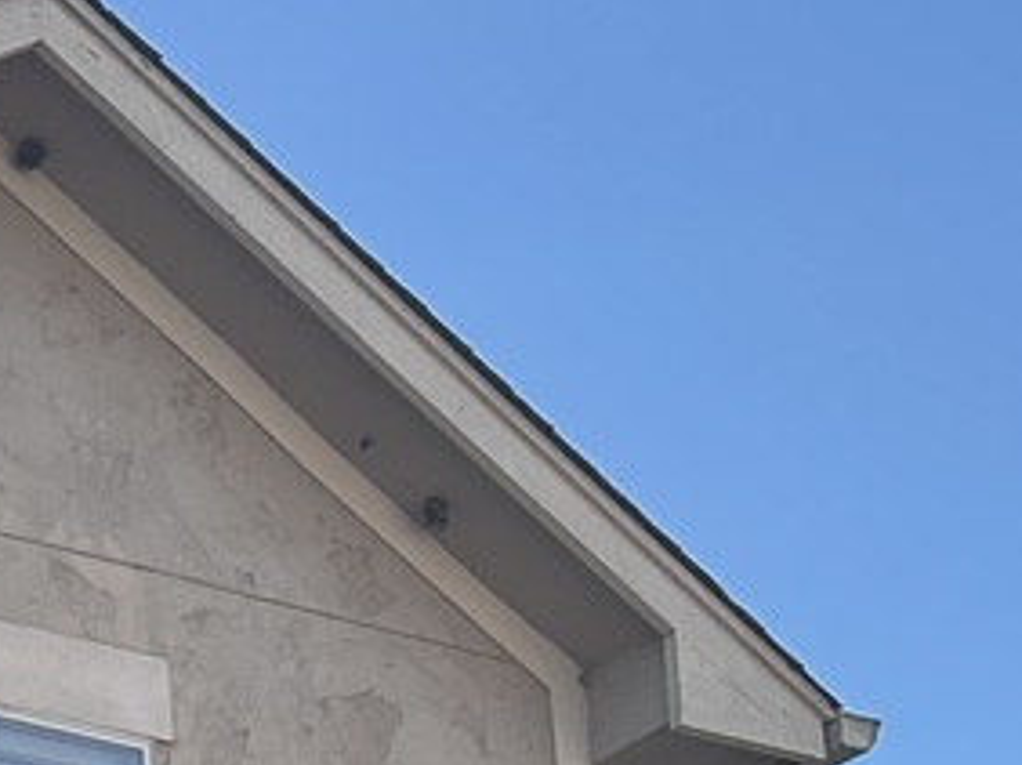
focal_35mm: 133
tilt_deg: +11.6
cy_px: 1751
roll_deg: +1.3
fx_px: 3923
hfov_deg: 13.1
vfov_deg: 9.9
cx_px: -924
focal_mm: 5.7
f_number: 1.5
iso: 50
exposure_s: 1/2252
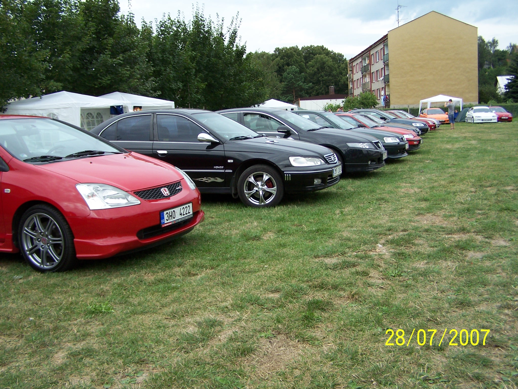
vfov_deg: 37.7
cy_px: 194
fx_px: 569
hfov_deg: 49.0
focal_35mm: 38
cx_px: 259
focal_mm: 6.3
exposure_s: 1/750
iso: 80
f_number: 2.8
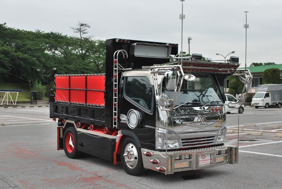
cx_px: 139
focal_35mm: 50
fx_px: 392
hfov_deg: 39.6
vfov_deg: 27.1
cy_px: 98
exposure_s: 1/200
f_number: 7.1
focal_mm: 32
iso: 100
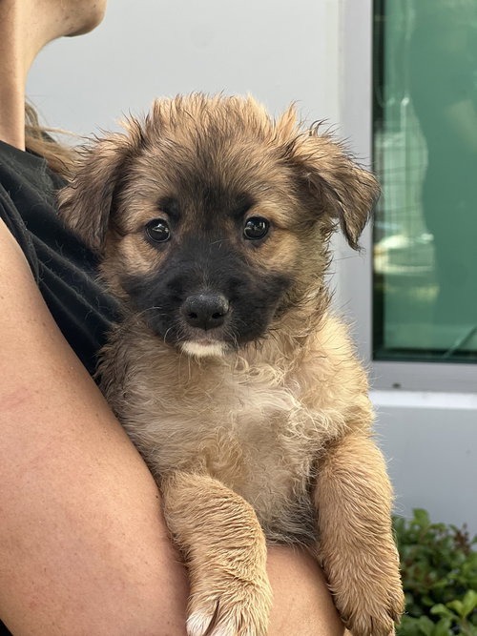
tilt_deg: -9.2
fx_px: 1415
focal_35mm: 77
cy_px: 318
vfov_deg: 25.3
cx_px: 238
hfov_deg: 19.1
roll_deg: +1.5
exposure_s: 1/121
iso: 50
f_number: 2.8
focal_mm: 9
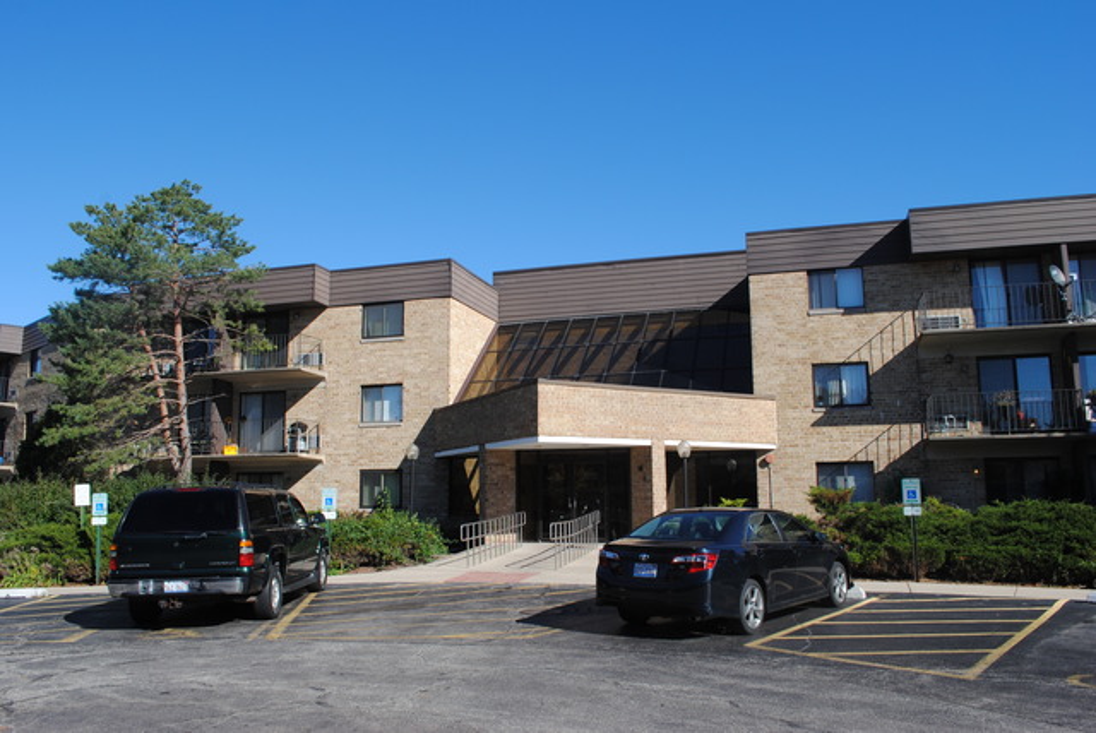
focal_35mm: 27
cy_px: 366
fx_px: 823
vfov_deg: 48.0
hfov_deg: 67.3
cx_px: 548
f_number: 8
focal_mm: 18
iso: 100
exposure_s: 1/250
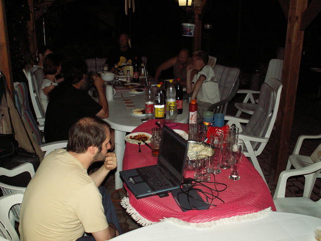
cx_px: 160
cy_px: 120
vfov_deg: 40.7
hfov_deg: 52.6
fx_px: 325
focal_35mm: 35
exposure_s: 1/40
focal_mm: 5.86
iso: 160
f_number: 2.8
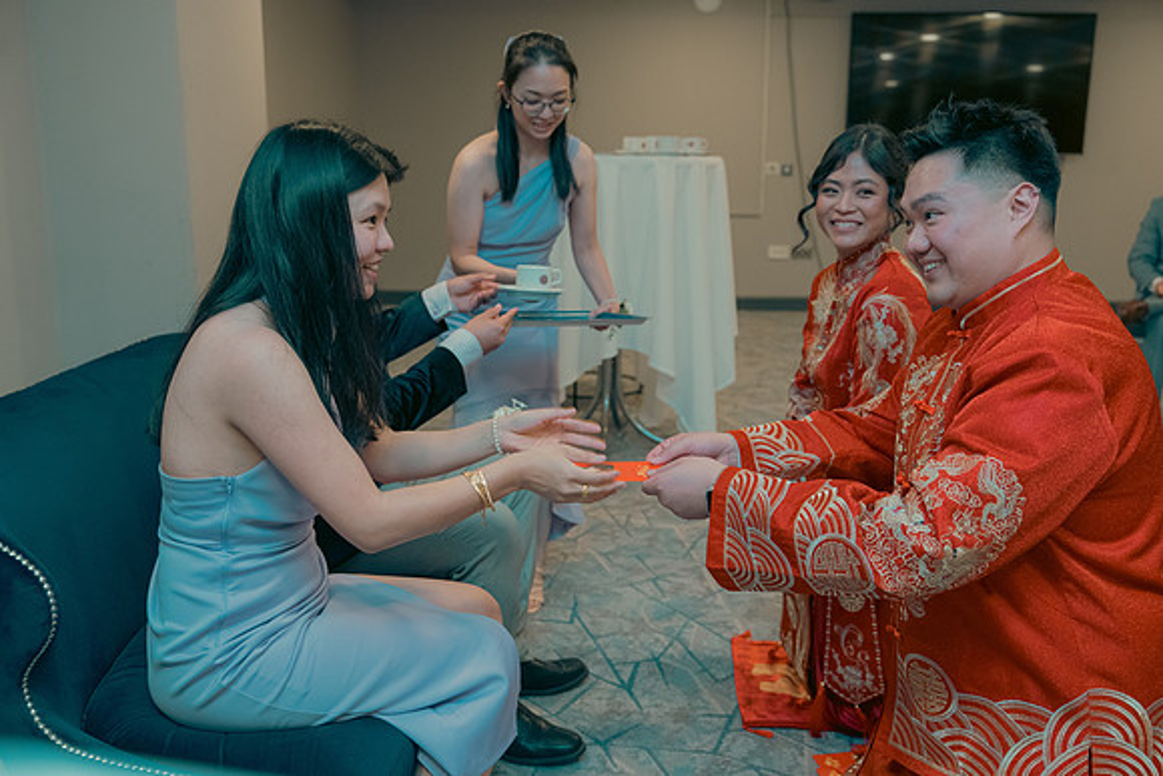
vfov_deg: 38.9
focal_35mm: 34
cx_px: 582
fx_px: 1099
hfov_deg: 55.8
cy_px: 388
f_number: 3.5
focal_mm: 34
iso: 2500
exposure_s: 1/160
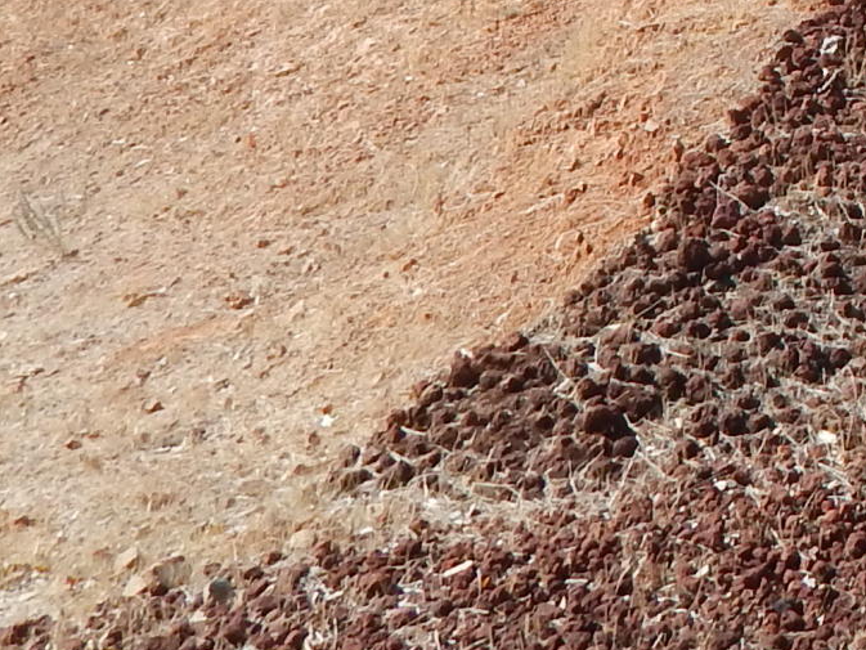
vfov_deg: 13.8
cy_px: -429
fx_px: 2452
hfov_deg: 17.7
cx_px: 1351
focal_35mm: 98
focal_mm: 4
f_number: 3
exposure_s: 1/1500
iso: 125
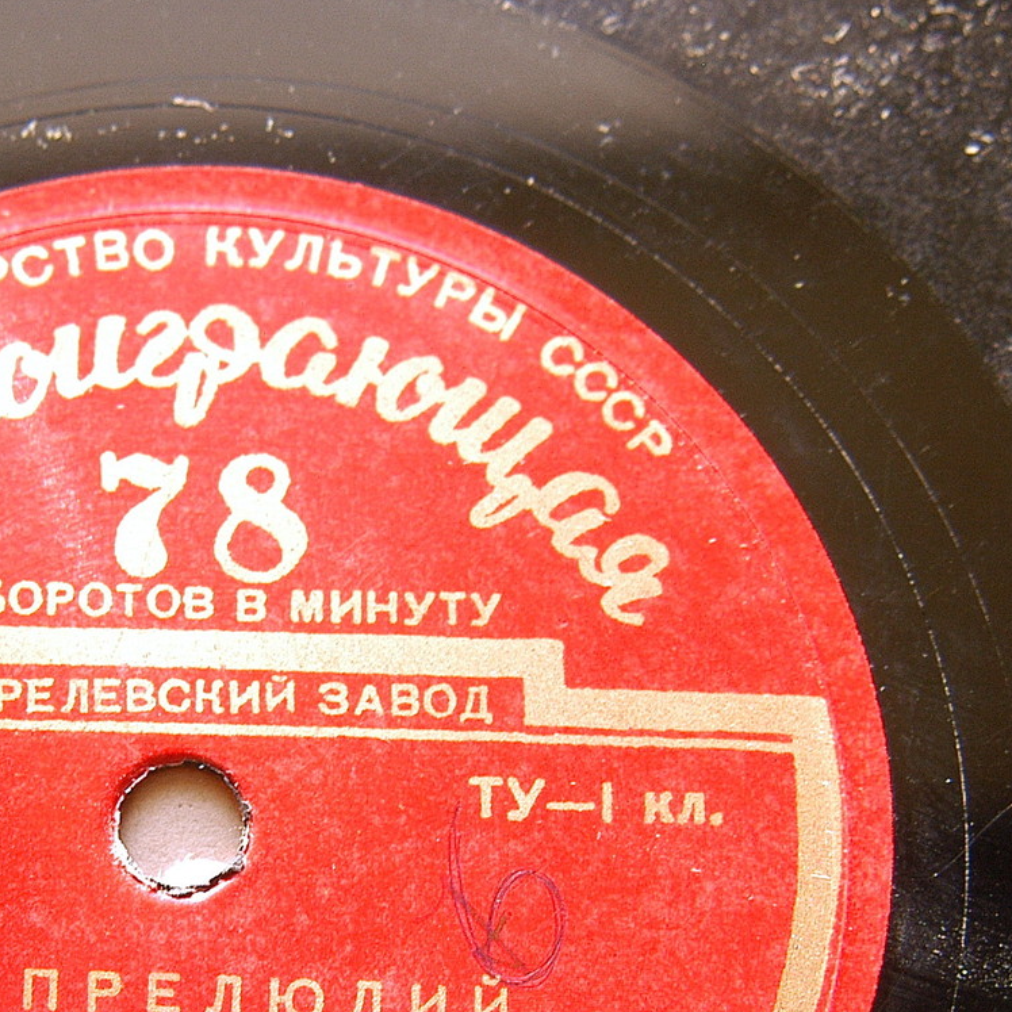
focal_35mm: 119
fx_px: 3940
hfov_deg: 14.5
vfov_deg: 14.5
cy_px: 855
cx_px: 181
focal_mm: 35
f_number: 5.6
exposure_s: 1/125
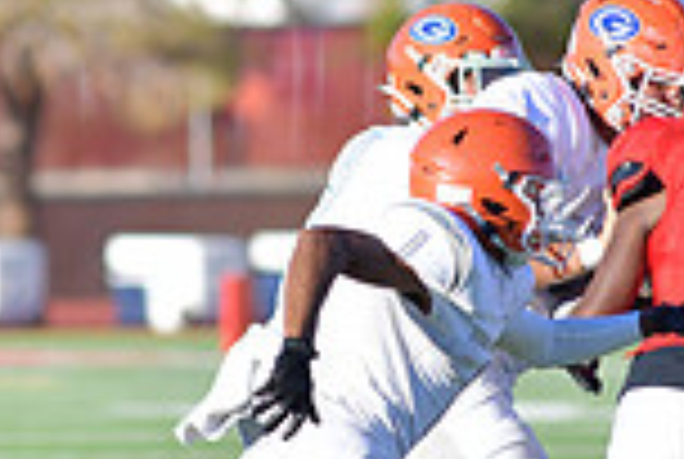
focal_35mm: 1143
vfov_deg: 1.2
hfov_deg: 1.8
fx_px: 21759
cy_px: 290
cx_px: 310
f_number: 5
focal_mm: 300
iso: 560
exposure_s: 1/3200
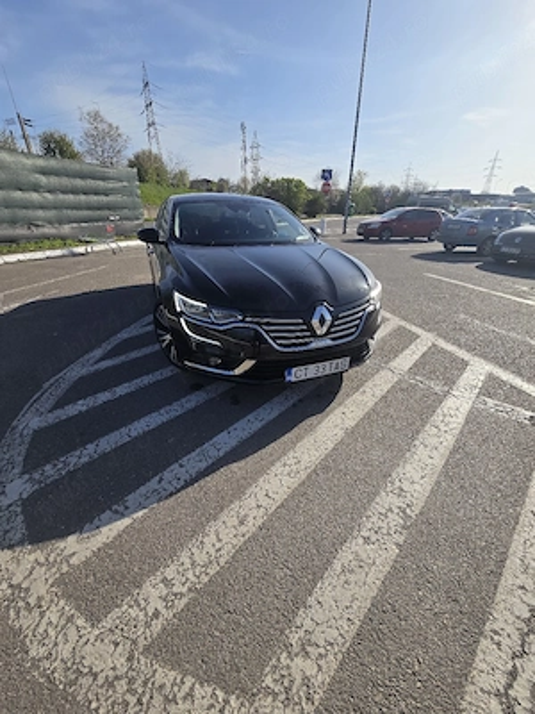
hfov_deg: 89.9
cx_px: 268
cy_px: 357
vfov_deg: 106.2
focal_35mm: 13
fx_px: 268
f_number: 2.2
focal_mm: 2.2
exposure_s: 1/3333
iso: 50
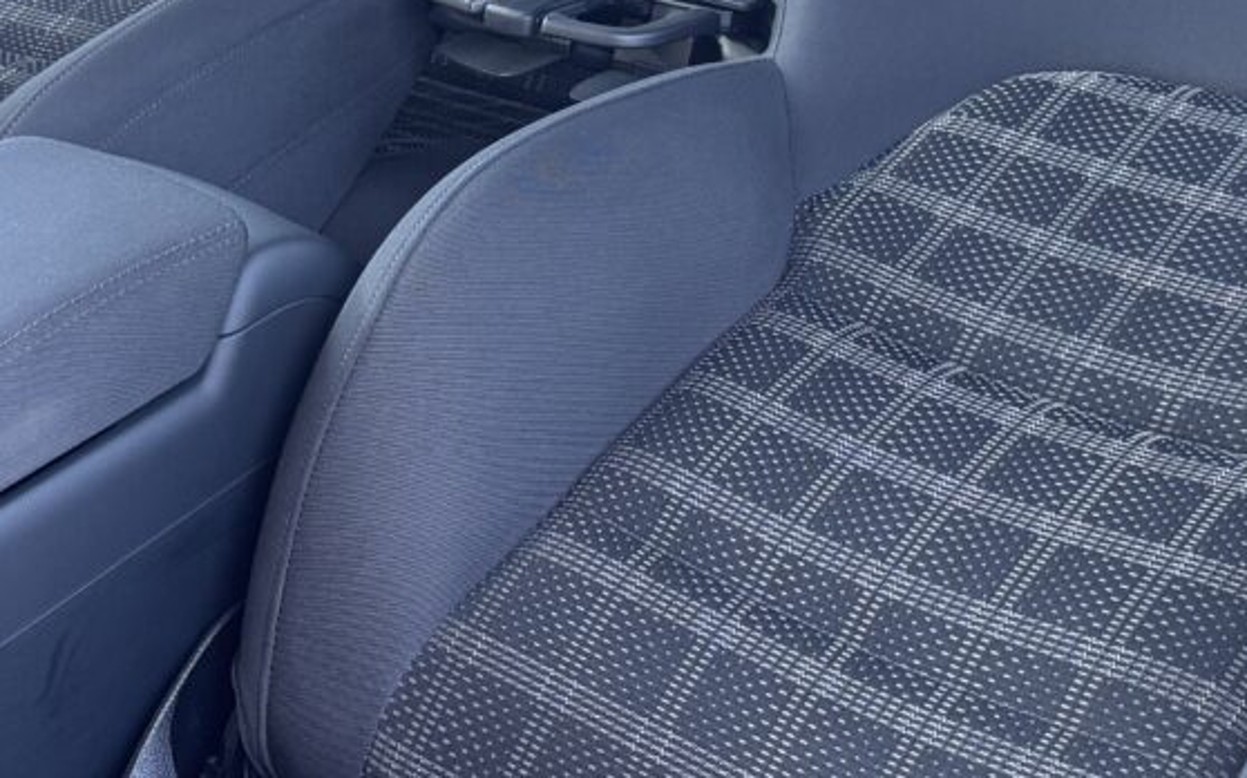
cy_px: 116
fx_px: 2479
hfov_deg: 27.8
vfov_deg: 17.6
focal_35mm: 73
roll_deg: +1.6
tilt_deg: -21.7
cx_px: 304
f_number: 1.78
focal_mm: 6.76
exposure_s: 1/60
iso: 320
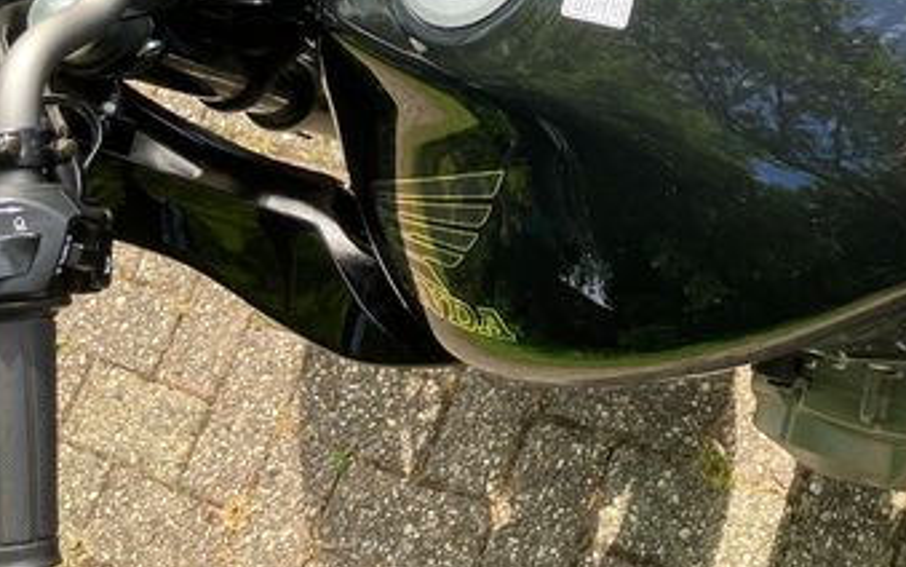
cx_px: 660
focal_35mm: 56
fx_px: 1383
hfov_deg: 35.6
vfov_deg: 22.4
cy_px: 24
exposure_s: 1/245
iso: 25
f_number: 1.8
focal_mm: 3.99
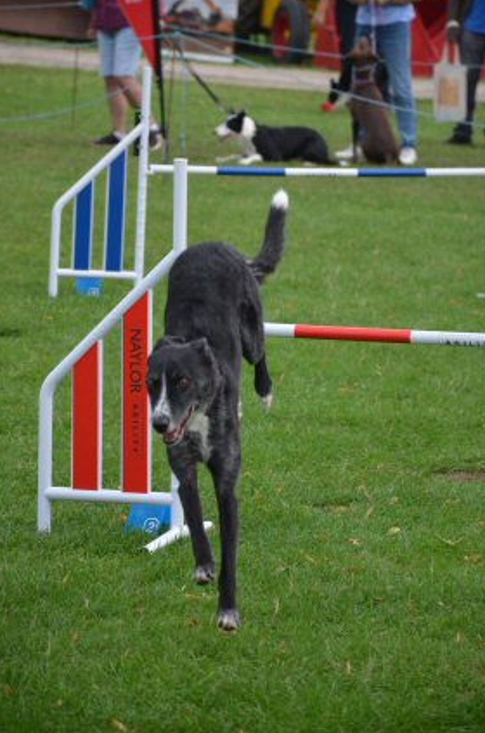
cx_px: 239
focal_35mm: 225
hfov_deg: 6.1
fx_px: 4569
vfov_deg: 9.2
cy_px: 353
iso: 800
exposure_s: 1/800
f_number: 5.6
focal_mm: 140
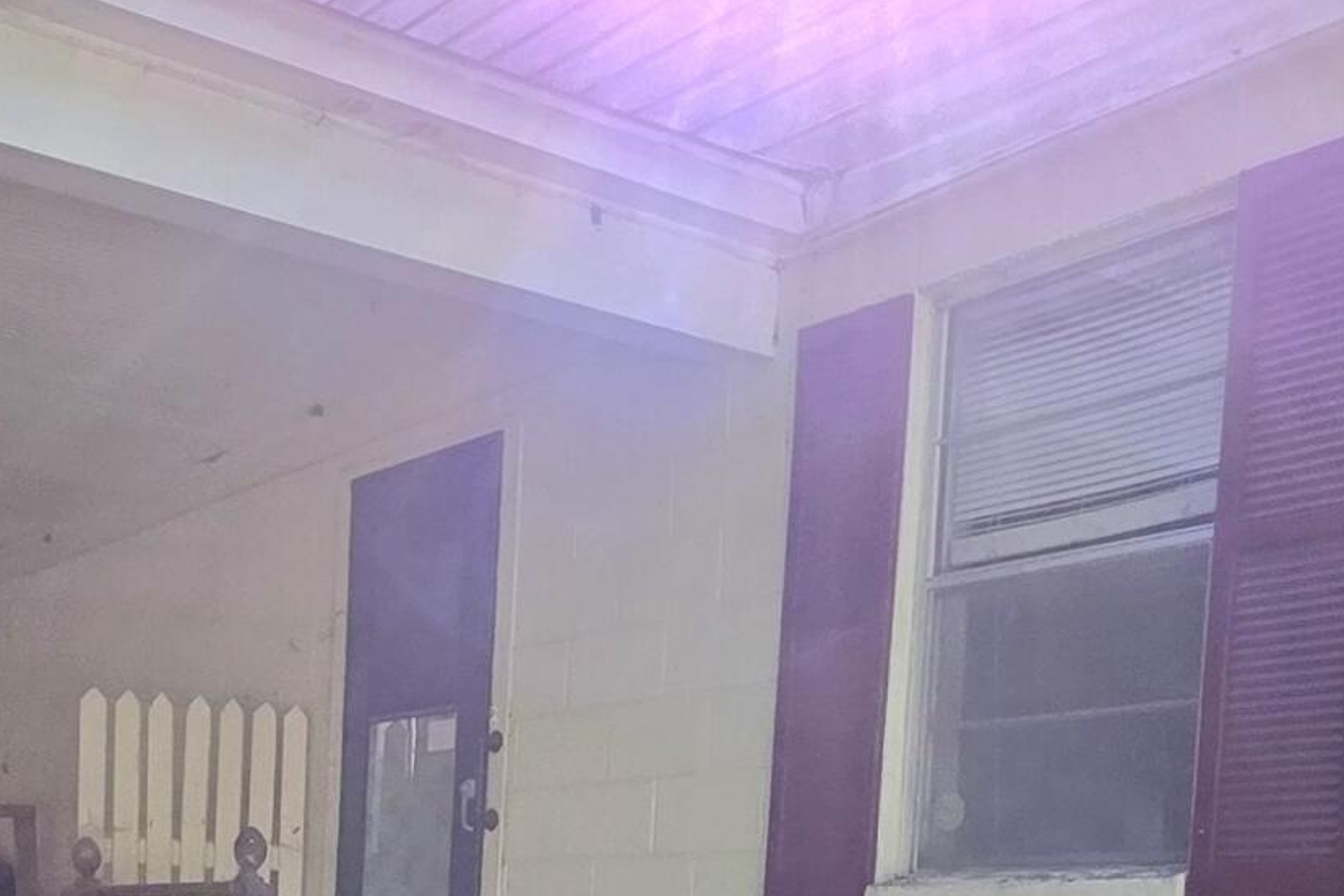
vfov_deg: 24.3
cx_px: 440
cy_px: 1141
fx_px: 1829
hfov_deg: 39.8
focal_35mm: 49
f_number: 1.9
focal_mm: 2.2
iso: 40
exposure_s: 1/1111
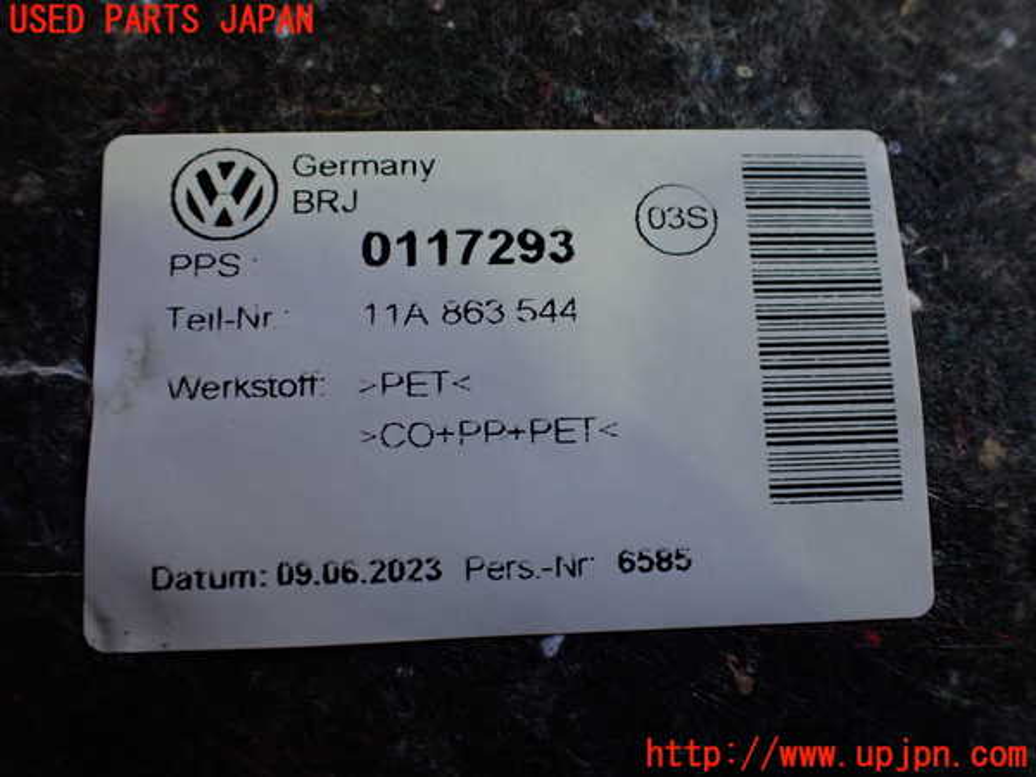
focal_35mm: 30
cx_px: 518
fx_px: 898
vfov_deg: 46.8
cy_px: 388
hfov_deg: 60.0
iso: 250
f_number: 2.3
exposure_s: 1/125
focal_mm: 5.4
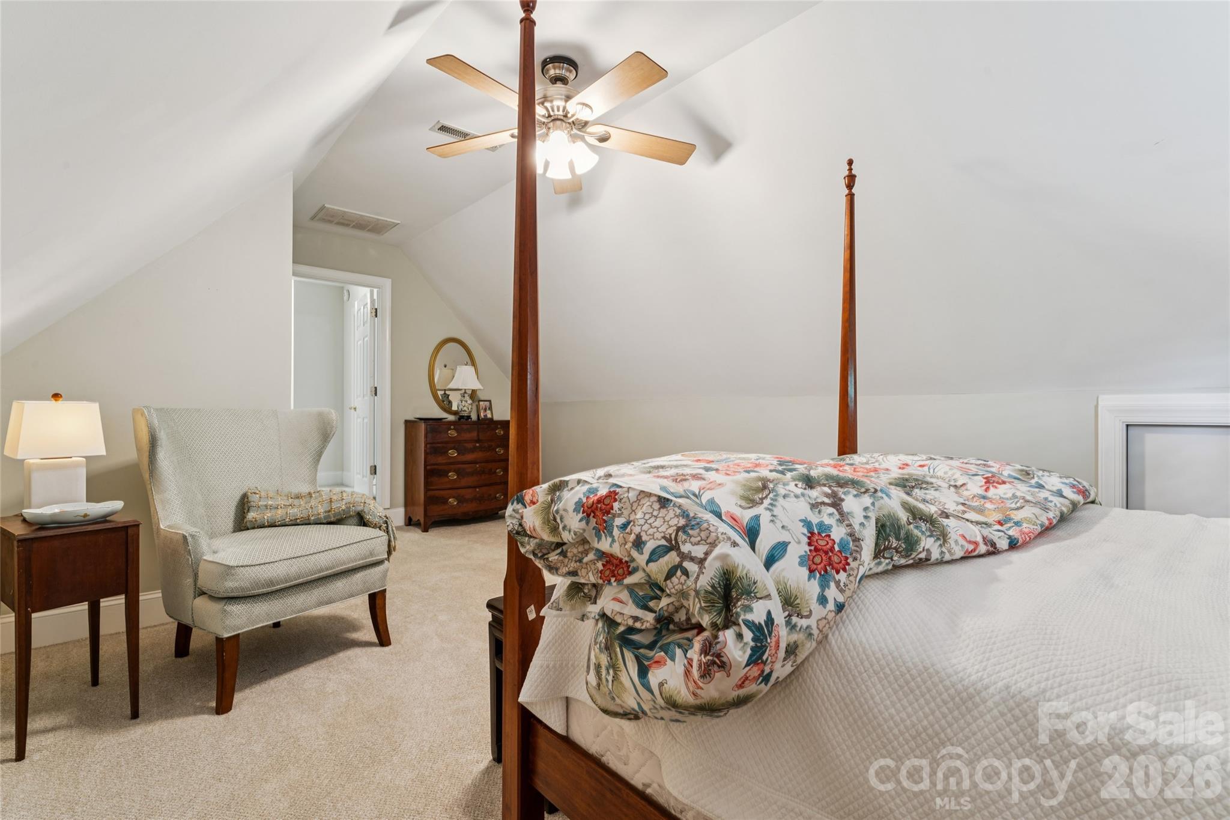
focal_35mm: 16
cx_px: 615
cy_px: 410
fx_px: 564
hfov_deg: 95.0
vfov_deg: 72.0
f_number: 13
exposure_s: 3.2
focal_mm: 16.5
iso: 100
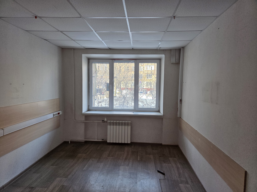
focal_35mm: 23
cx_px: 128
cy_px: 96
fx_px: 171
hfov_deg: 73.9
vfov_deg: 58.9
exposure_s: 1/180
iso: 160
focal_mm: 5.4
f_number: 1.8
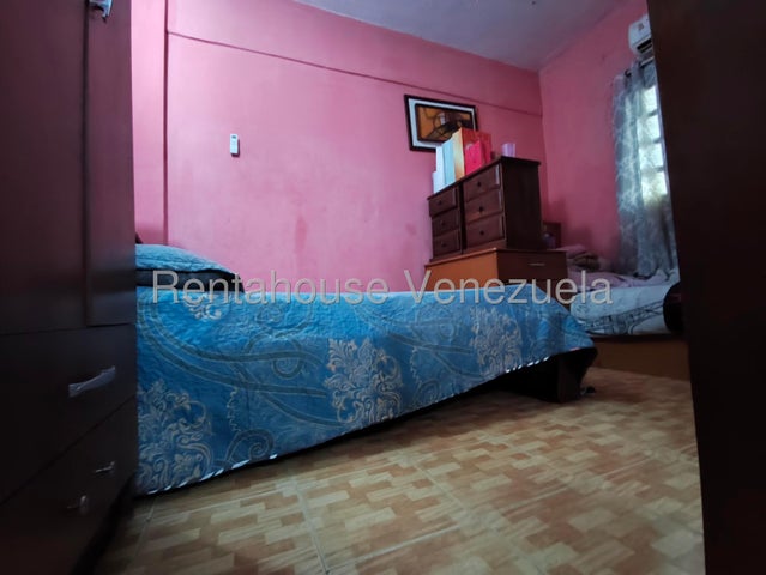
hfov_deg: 98.1
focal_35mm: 15
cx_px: 383
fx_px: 332
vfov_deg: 81.8
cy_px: 288
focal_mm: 1.65
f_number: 2.2
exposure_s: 1/8.33
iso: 2500
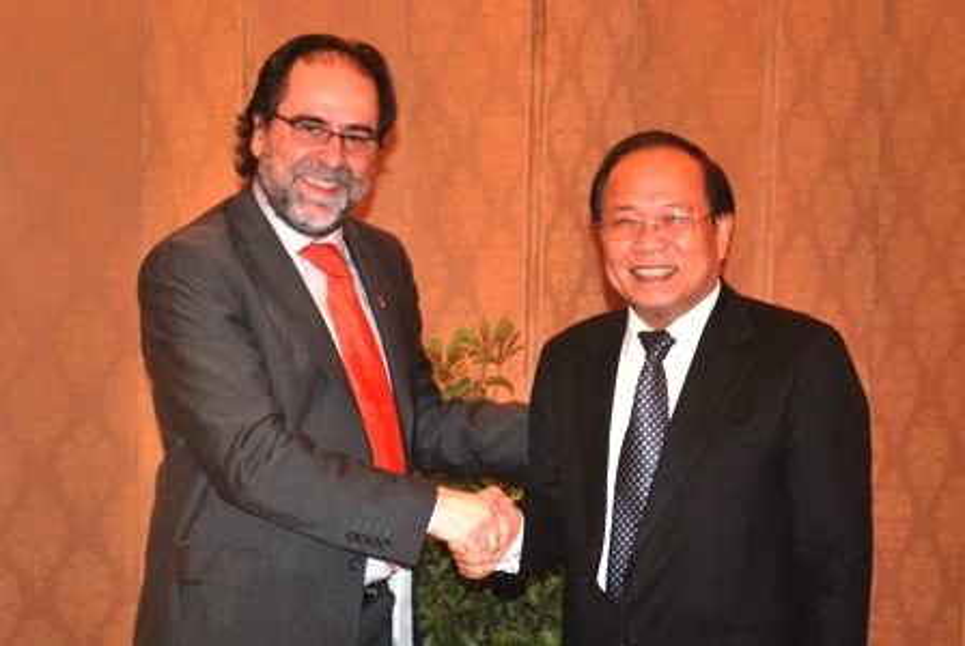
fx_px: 1933
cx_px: 482
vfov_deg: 19.0
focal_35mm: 72
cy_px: 323
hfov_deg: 28.0
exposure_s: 1/40
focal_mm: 48
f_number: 5.6
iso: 800
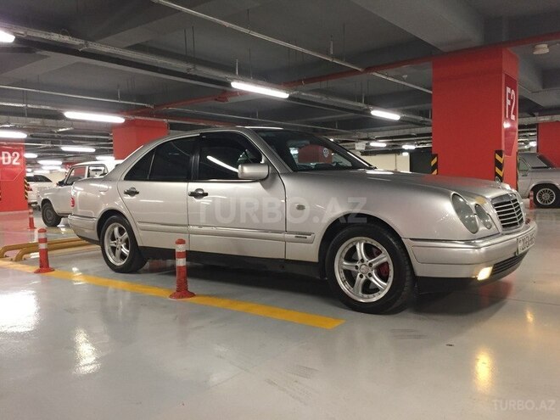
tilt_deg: -3.3
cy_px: 210
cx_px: 280
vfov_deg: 48.2
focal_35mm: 29
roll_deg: +1.6
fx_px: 469
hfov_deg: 61.7
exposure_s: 1/33
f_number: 2.2
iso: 250
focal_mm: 4.15
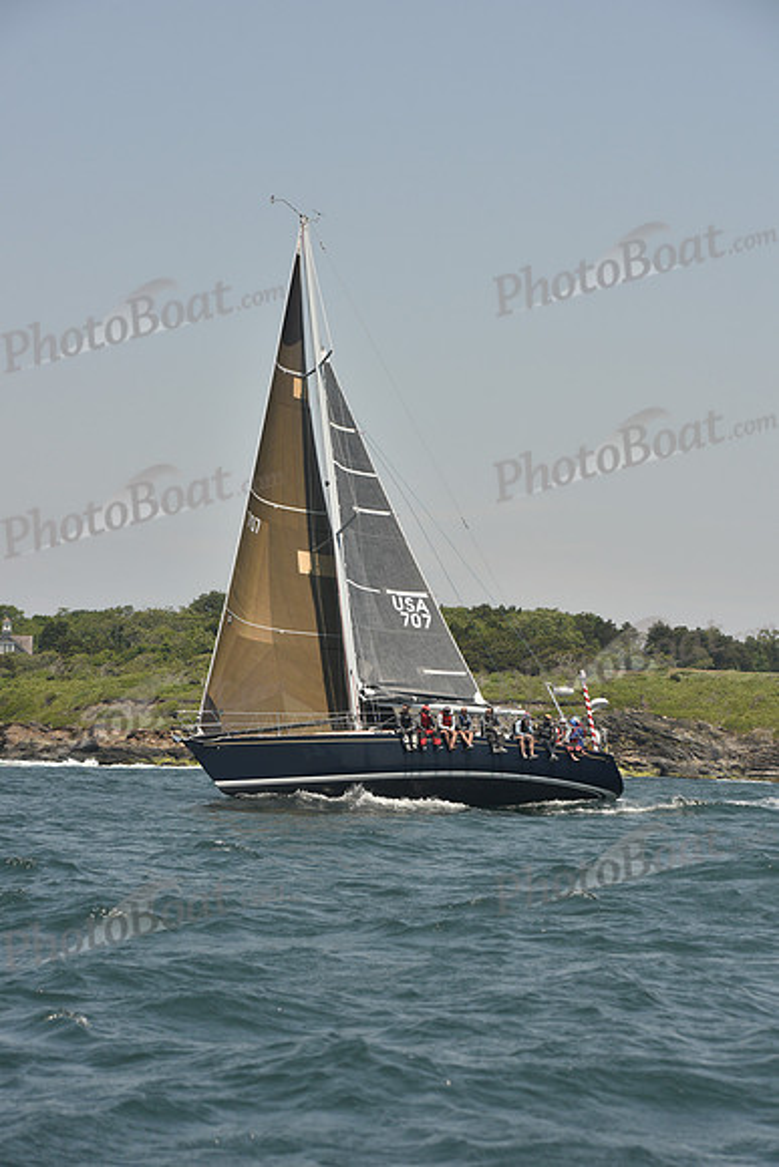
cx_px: 390
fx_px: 3081
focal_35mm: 95
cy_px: 584
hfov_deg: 14.4
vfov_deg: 21.5
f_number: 7.1
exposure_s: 1/640
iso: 250
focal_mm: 95
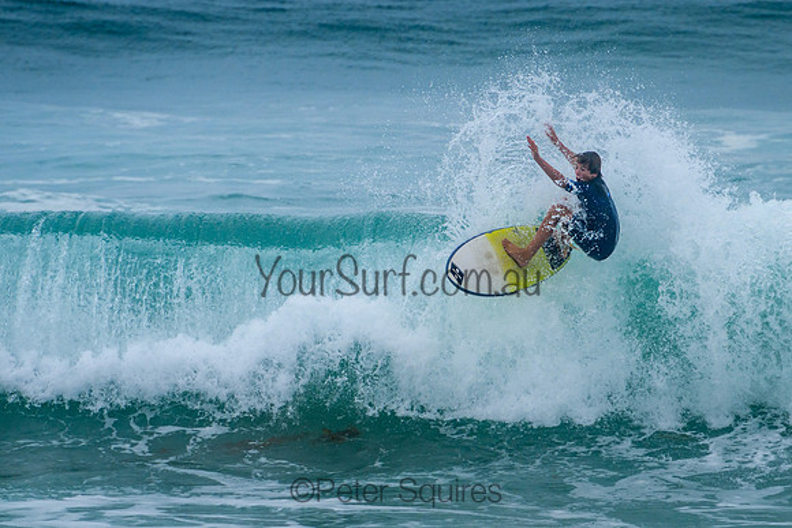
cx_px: 478
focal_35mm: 550
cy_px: 260
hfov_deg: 3.7
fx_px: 12110
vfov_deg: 2.5
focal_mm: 400
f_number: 8
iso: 500
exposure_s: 1/2000
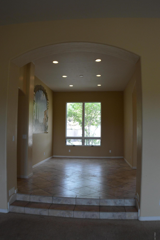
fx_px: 231
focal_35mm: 34
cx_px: 80
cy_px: 120
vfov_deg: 55.2
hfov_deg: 38.3
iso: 400
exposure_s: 1/80
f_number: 4.5
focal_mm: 23
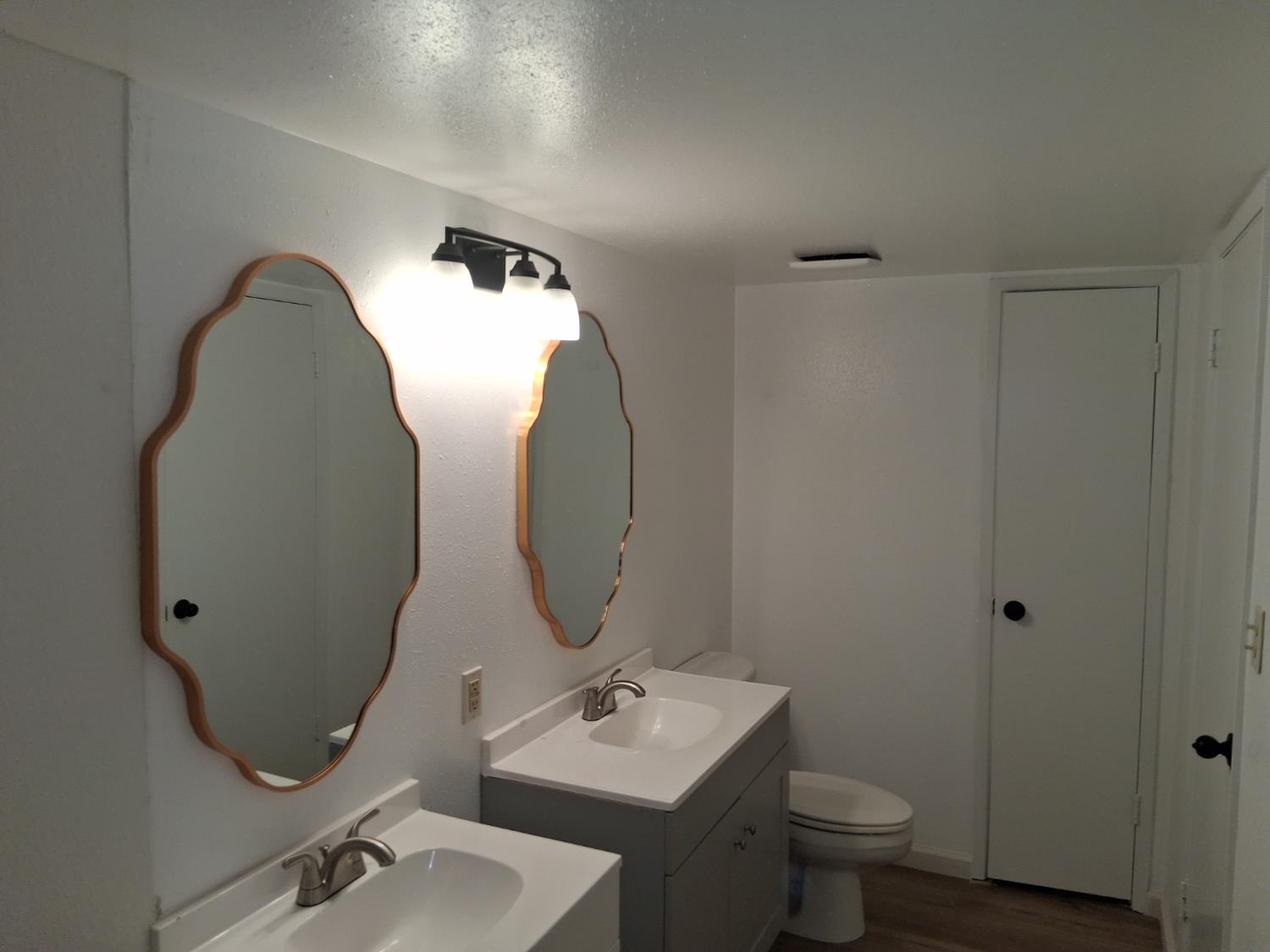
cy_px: 476
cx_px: 635
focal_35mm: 26
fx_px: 954
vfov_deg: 53.1
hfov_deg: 67.3
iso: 25
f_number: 1.8
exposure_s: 1/120
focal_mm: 3.98
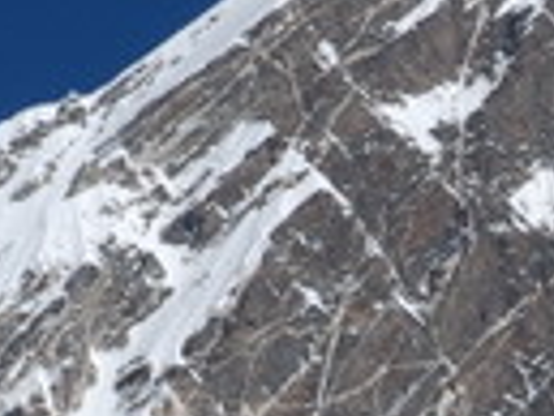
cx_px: 880
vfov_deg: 2.1
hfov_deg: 2.8
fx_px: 11277
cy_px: 740
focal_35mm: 704
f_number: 8
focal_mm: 70
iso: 100
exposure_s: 1/640
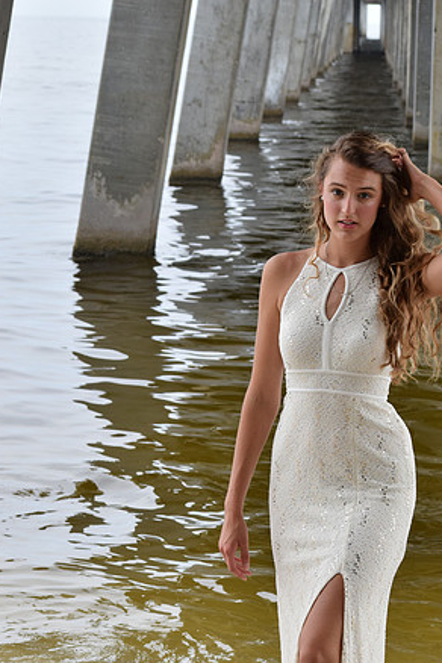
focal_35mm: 135
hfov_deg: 10.2
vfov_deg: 15.2
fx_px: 2486
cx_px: 273
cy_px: 425
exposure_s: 1/250
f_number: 8
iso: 320
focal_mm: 68
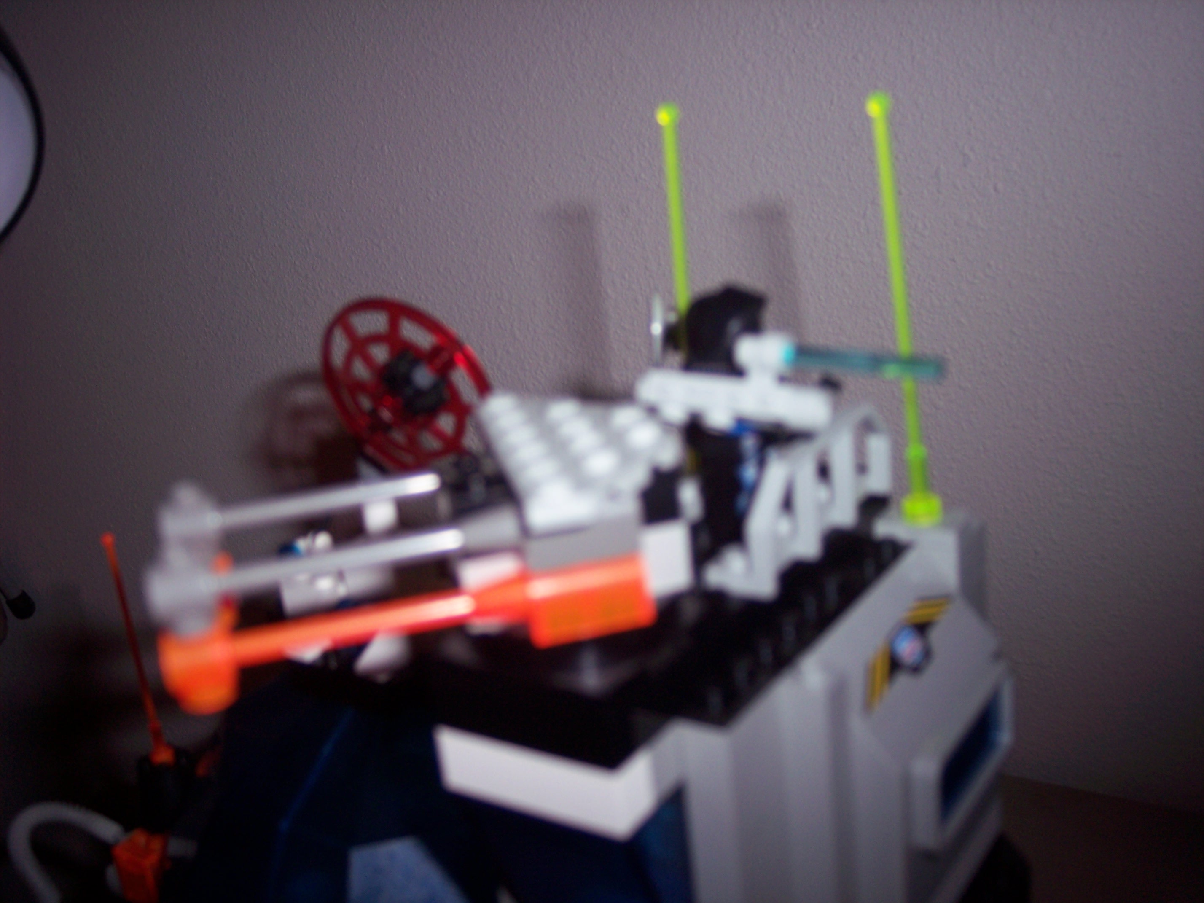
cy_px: 452
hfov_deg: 47.9
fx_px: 1356
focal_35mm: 39
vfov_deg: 36.8
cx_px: 602
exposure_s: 1/60
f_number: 2.8
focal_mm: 8
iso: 100
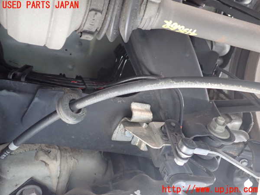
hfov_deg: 60.0
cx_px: 130
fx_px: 225
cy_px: 98
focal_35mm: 30
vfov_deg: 46.8
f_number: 2.3
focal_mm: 5.4
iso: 800
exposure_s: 1/25
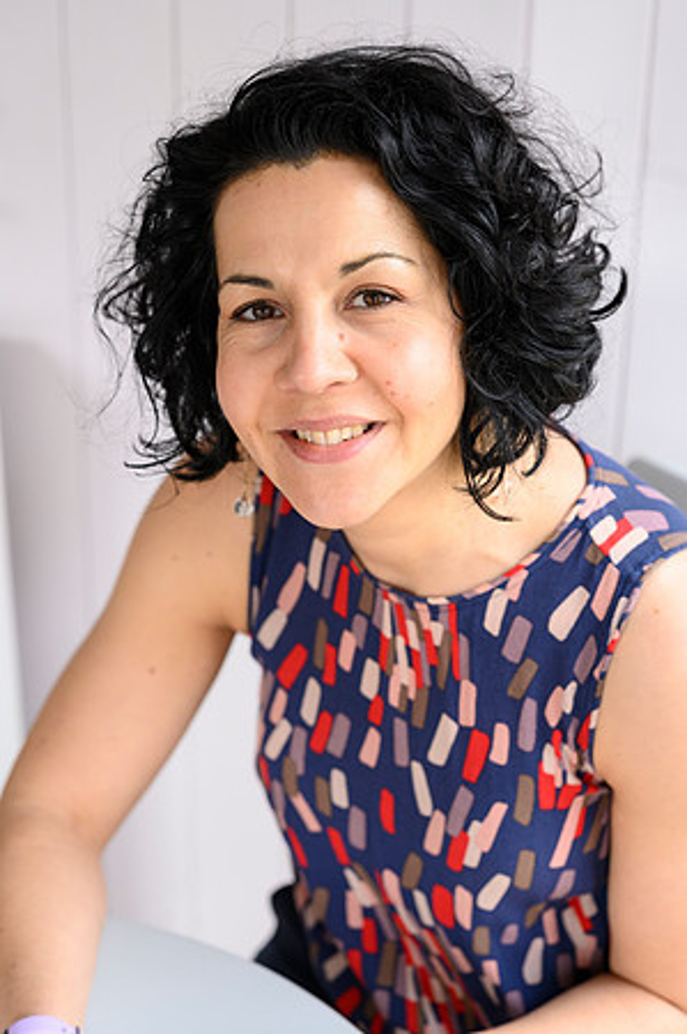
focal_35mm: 85
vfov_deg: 23.9
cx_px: 344
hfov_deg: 16.0
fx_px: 2439
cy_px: 517
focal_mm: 85
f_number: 4
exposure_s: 1/160
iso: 400
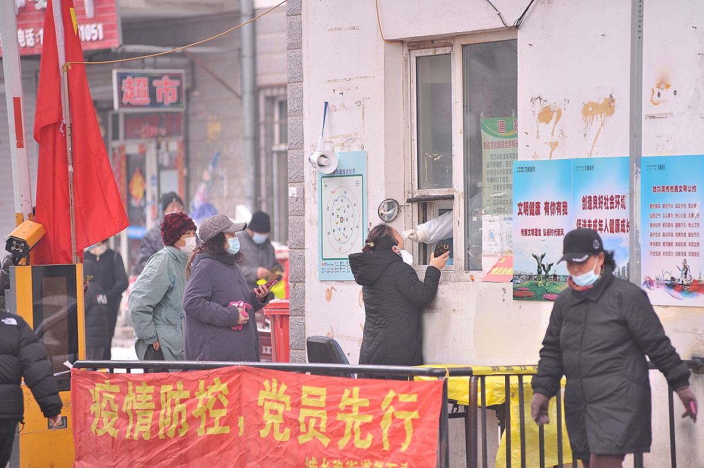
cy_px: 234
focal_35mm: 200
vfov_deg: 6.9
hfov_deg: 10.3
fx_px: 3908
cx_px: 352
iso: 400
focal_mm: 200
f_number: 3.5
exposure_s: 1/500
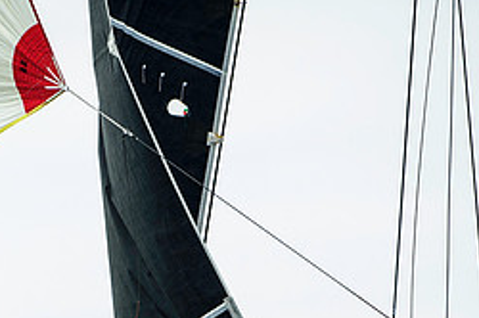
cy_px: 364
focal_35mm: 697
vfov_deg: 2.0
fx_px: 9262
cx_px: 176
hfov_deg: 3.0
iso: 500
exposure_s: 1/800
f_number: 5
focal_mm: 300
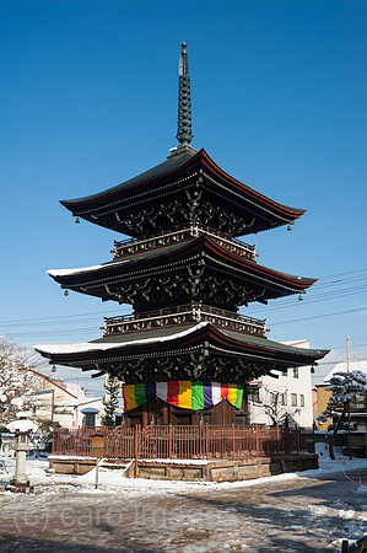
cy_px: 276
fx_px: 613
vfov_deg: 48.5
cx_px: 184
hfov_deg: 33.3
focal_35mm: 40
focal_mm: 40
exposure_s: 1/500
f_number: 8
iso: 200
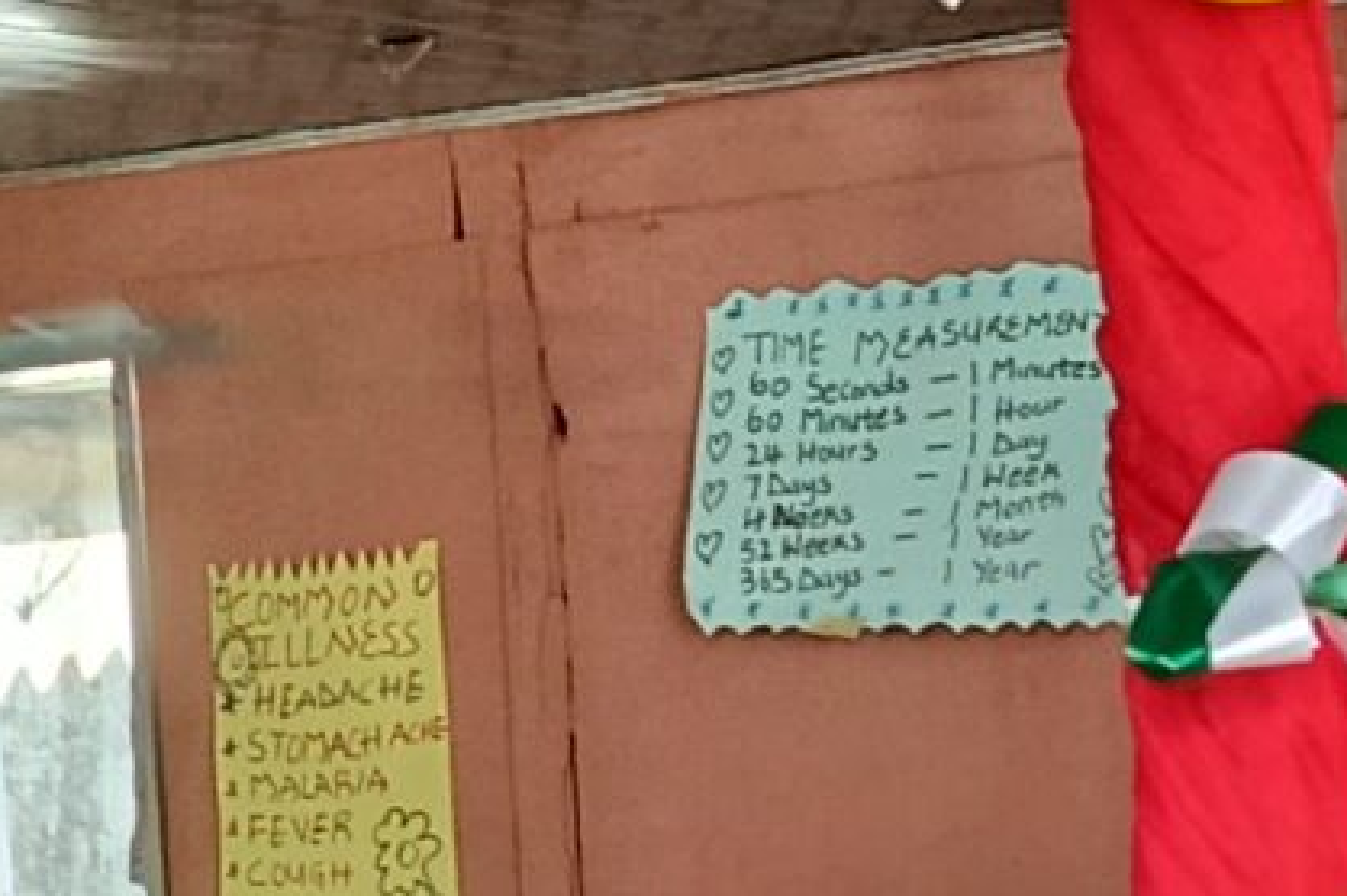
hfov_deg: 13.3
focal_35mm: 153
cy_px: 1183
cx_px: 1334
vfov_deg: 8.8
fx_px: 5720
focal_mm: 5.24
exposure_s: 1/50
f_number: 1.7
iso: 833
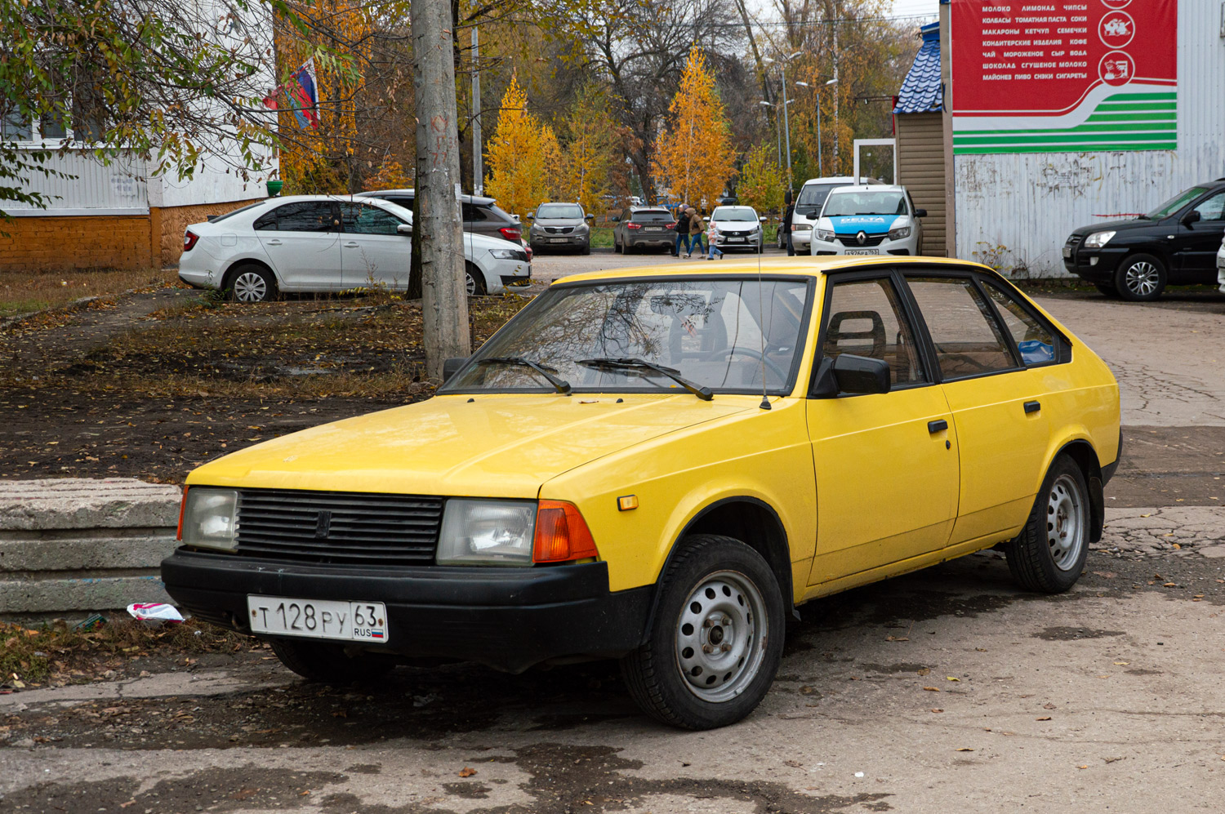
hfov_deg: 43.6
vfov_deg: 29.8
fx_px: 1530
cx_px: 612
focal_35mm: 45
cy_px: 407
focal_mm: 30
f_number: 5.6
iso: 200
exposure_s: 1/400
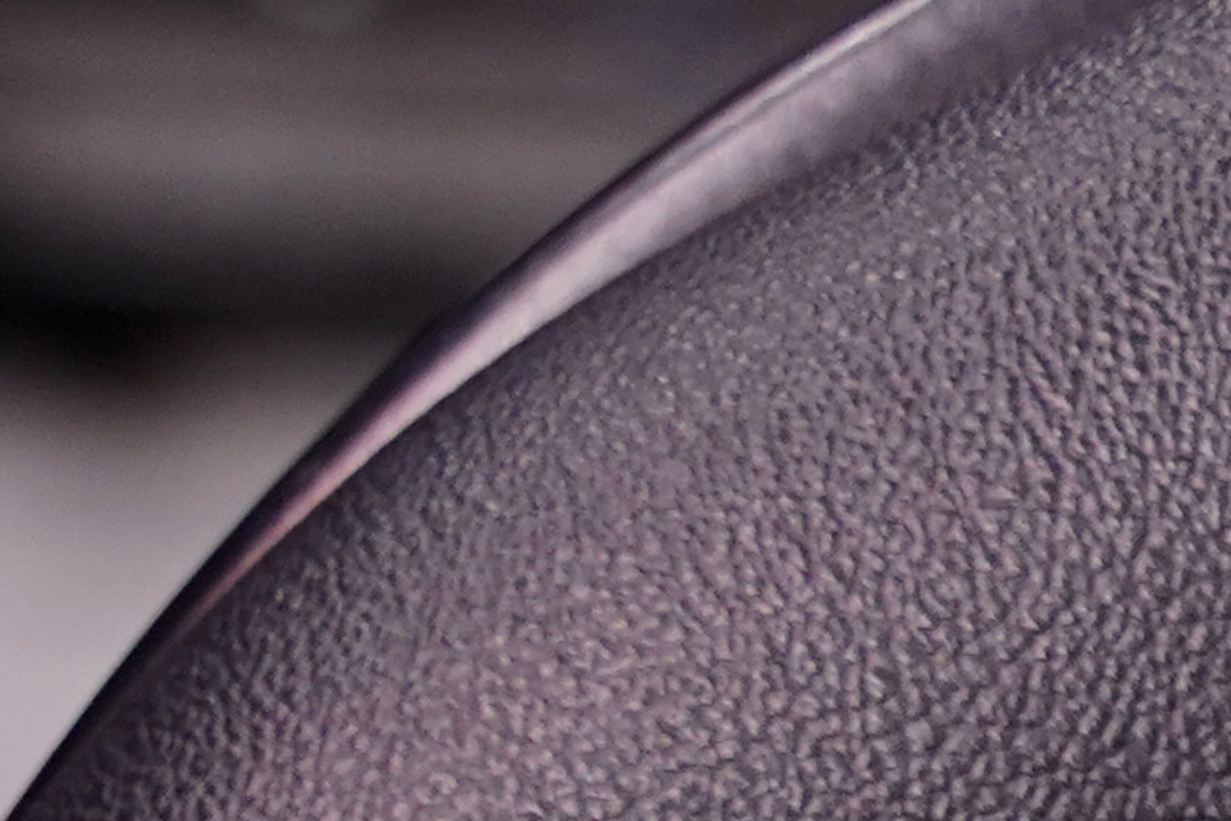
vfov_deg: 6.1
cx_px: 4403
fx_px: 7376
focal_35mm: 216
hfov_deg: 7.6
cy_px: 2017
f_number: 4
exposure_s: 1/400
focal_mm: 30.1
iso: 1250
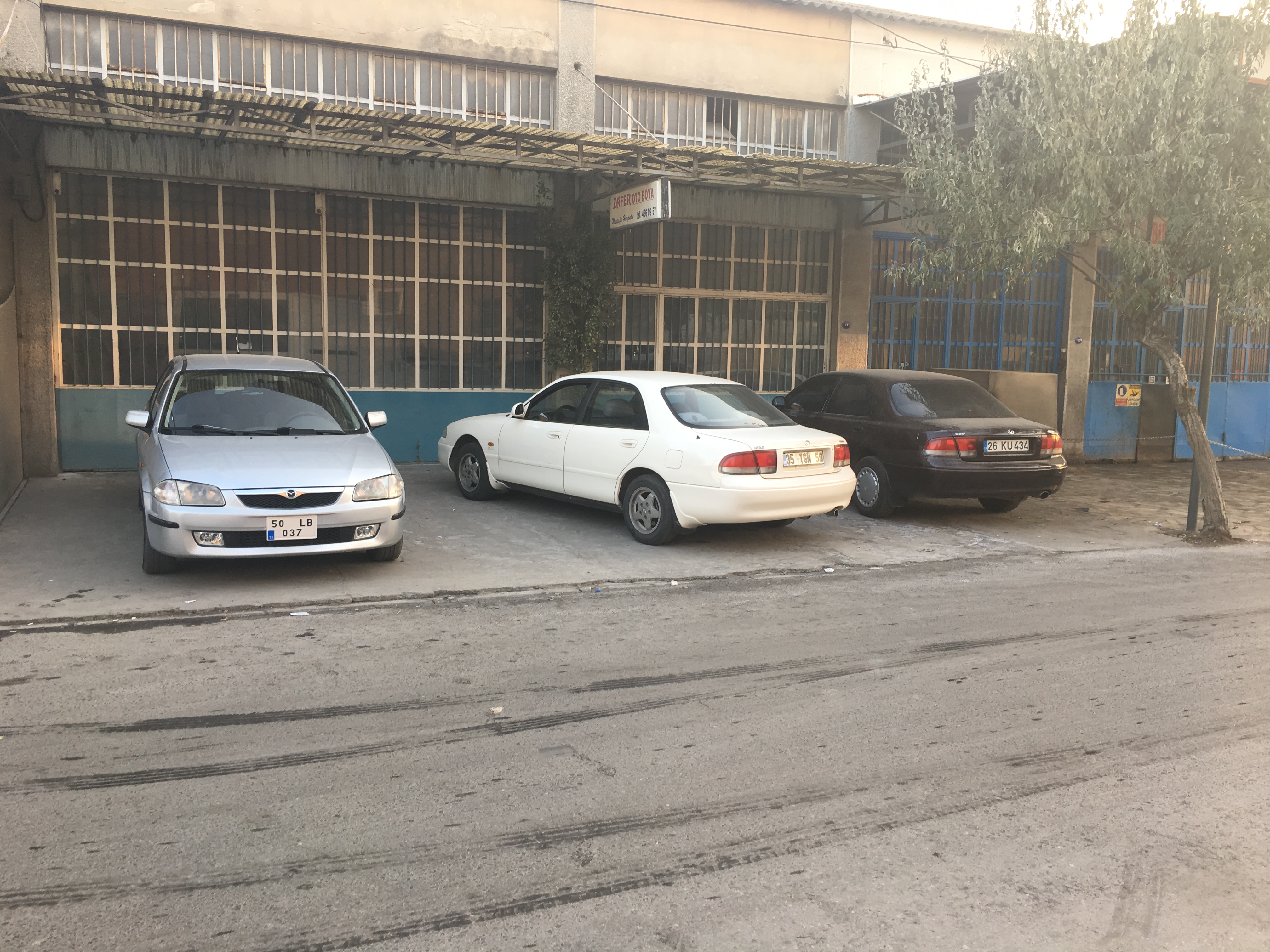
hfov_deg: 61.7
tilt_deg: -6.1
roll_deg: -1.4
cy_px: 476
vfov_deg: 48.2
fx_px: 1064
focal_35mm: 29
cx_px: 635
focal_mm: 4.15
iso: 25
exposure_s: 1/50
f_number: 2.2
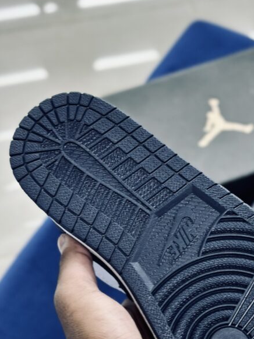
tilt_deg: -57.9
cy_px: 264
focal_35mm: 77
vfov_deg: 25.0
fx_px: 754
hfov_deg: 19.0
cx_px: 185
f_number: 1.78
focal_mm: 6.86
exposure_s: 1/100
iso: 160
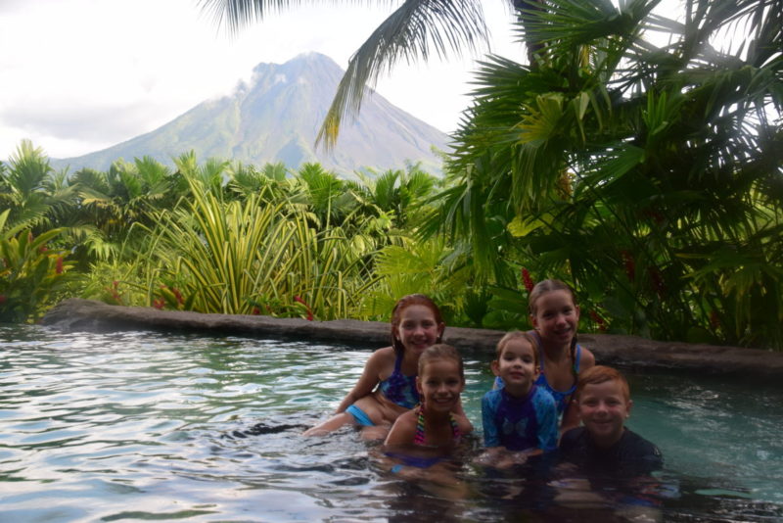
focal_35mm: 48
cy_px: 262
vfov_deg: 28.1
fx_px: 1044
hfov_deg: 41.1
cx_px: 392
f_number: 9
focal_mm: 32
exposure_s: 1/125
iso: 400
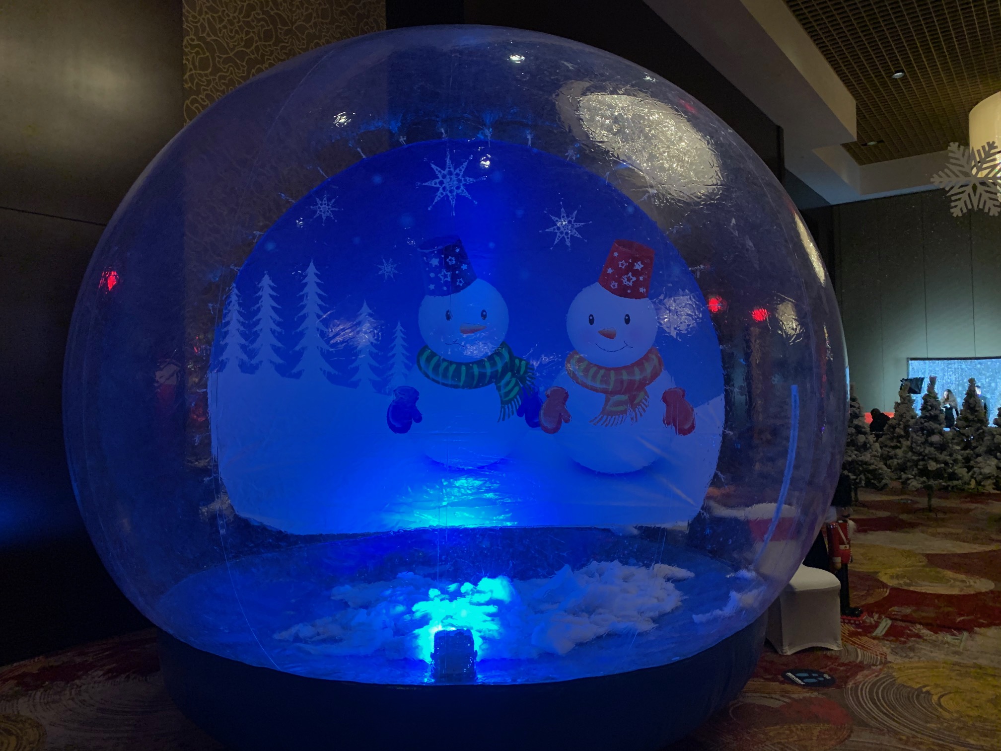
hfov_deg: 67.3
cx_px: 500
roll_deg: +0.4
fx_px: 752
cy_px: 376
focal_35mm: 26
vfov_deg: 53.1
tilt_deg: +1.7
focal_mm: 4.25
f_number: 1.8
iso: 320
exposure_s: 1/40
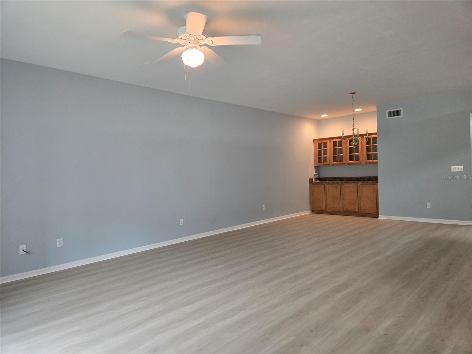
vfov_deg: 58.9
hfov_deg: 73.9
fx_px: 314
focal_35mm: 23
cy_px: 177
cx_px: 236
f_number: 1.8
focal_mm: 5.4
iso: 500
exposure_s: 1/120
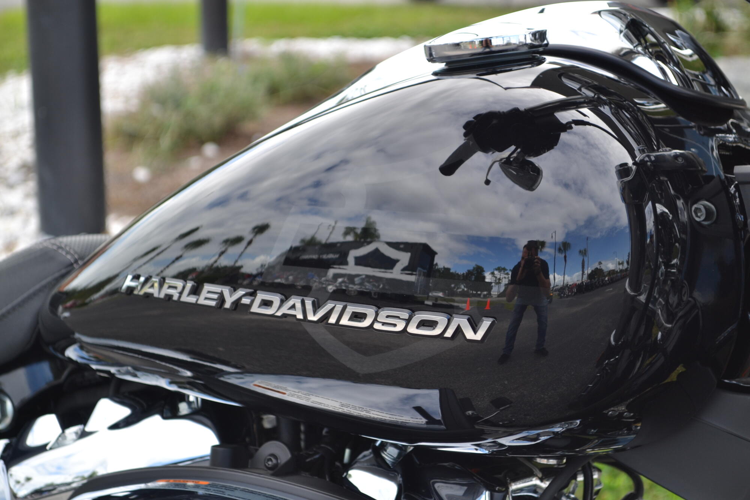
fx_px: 1718
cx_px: 375
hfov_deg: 24.6
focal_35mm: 82
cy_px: 250
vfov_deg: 16.6
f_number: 5.6
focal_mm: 55
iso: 110
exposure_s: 1/125
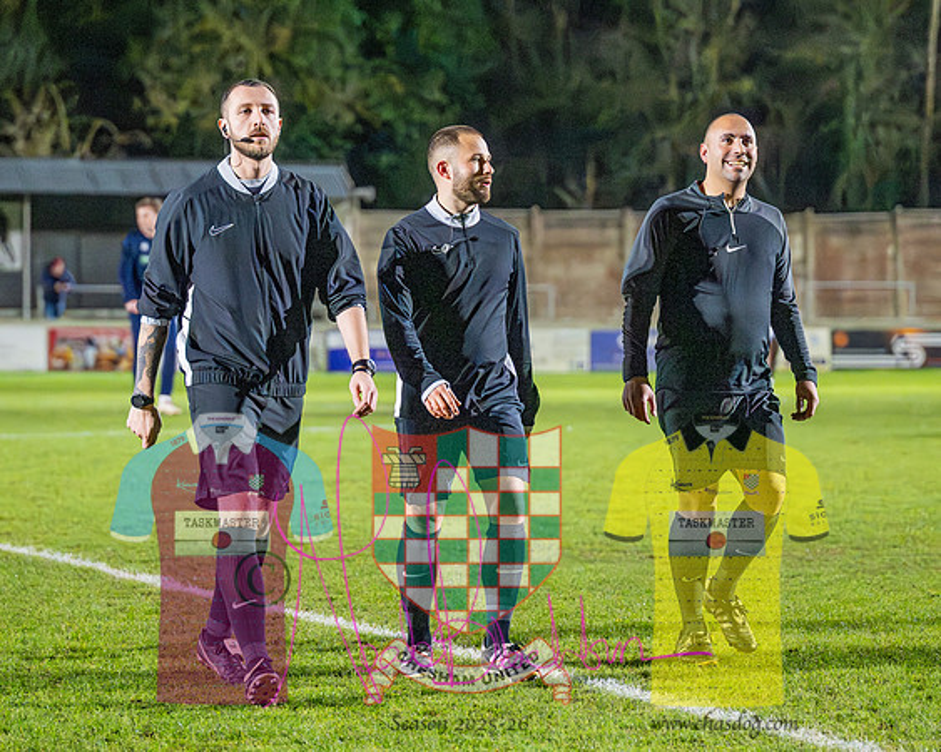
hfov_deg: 12.1
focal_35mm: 160
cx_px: 376
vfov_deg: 9.7
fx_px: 4454
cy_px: 376
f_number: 2.8
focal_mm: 95
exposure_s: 1/1250
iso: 5000
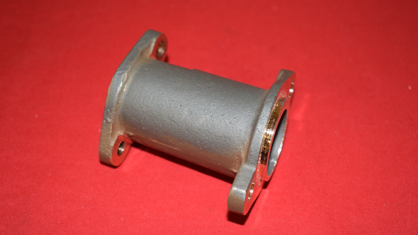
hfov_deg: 36.6
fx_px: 632
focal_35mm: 57
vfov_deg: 21.1
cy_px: 131
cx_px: 208
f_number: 5
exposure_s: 1/200
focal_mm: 36
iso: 1250
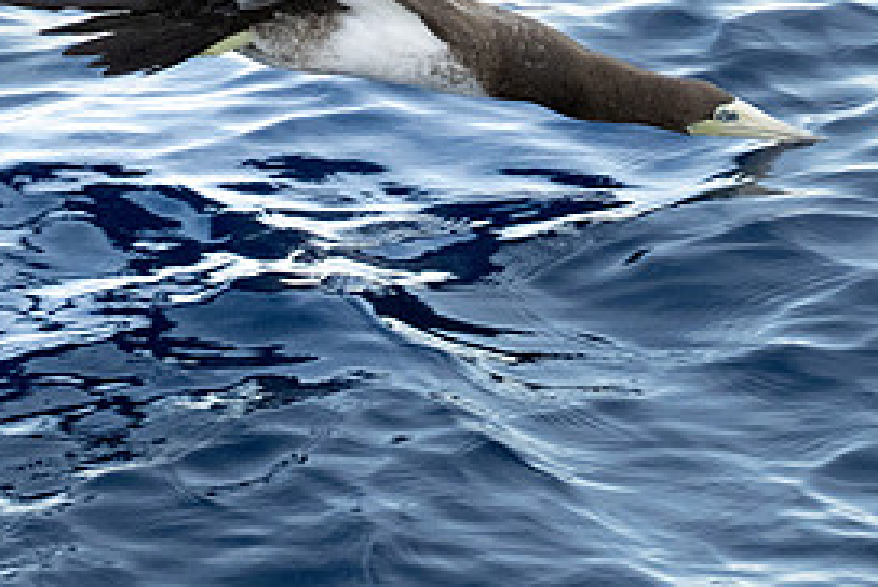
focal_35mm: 1815
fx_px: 44288
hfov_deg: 1.1
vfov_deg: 0.8
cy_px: 275
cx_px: 495
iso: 1600
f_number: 5.6
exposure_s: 1/2000
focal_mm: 400
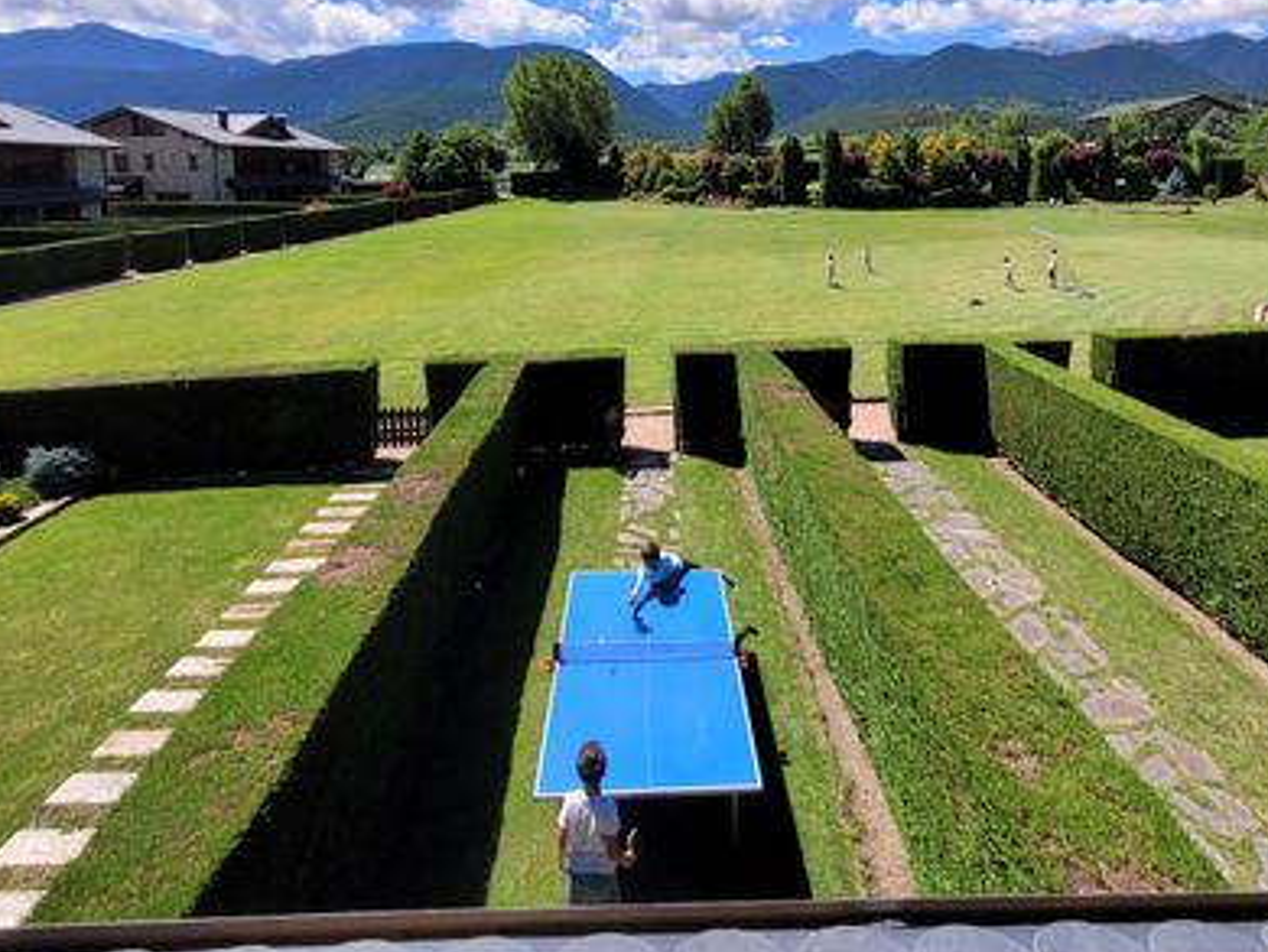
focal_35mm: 20
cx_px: 680
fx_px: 733
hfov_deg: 81.6
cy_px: 237
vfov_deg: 62.2
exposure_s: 1/1166
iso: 40
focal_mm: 1.74
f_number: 2.2
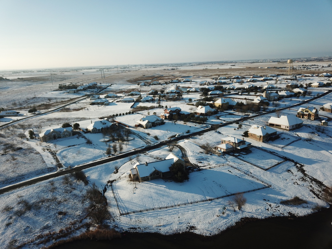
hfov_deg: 67.3
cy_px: 124
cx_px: 166
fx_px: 249
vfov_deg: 53.1
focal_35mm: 26
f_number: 2.2
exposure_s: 1/100
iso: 100
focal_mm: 4.73
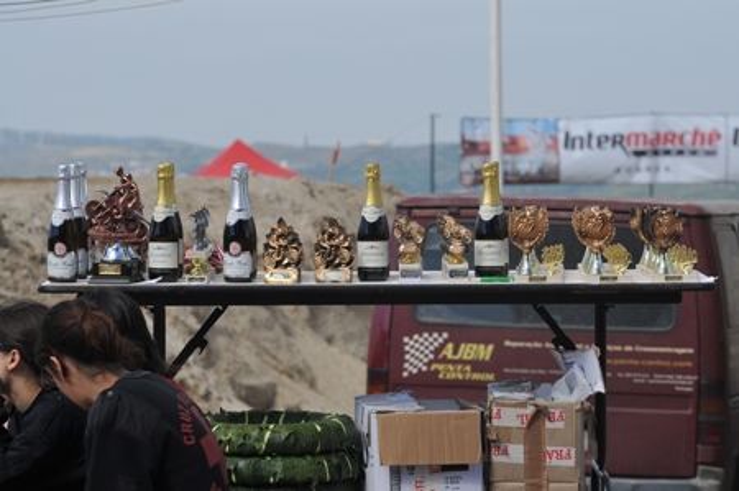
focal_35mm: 180
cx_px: 370
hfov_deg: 11.4
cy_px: 246
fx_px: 3691
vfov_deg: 7.6
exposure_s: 1/800
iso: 250
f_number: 5.6
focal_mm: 120
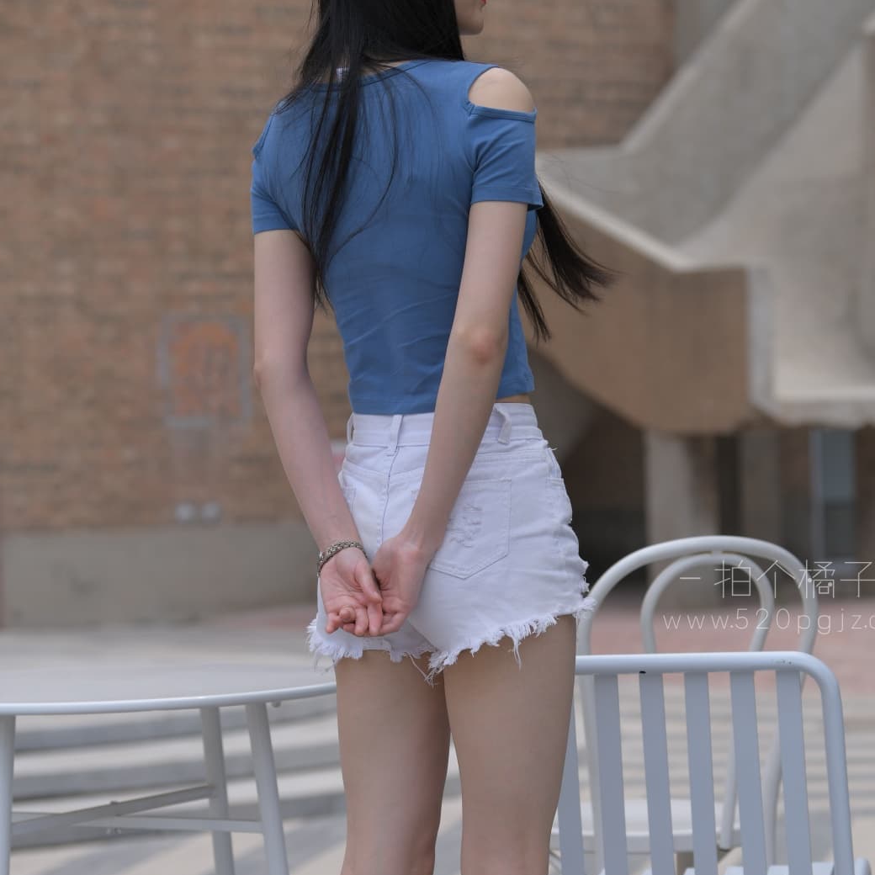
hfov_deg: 14.0
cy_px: 554
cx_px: 478
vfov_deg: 13.9
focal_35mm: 125
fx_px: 3575
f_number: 4
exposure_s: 1/1000
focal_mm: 85
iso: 110
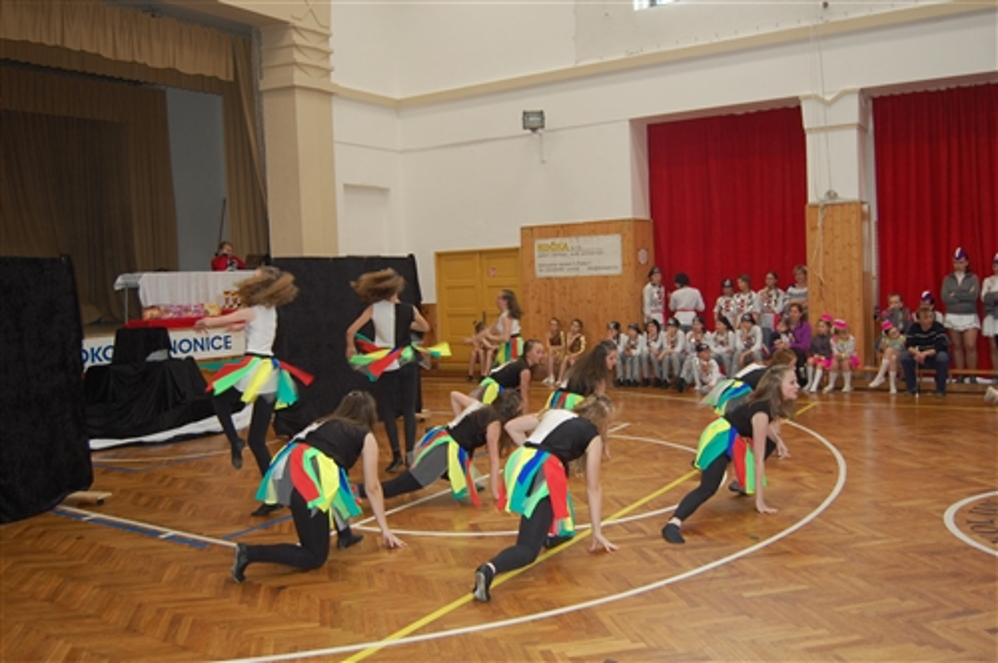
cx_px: 499
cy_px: 332
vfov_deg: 43.5
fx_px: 831
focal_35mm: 30
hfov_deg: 62.0
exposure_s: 1/60
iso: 400
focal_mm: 20
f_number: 3.8
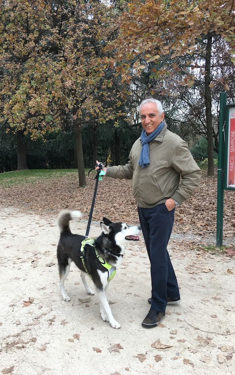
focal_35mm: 31
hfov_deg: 40.5
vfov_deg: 61.2
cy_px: 187
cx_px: 99
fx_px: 317
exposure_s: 1/100
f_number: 2.2
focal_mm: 4.15
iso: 32
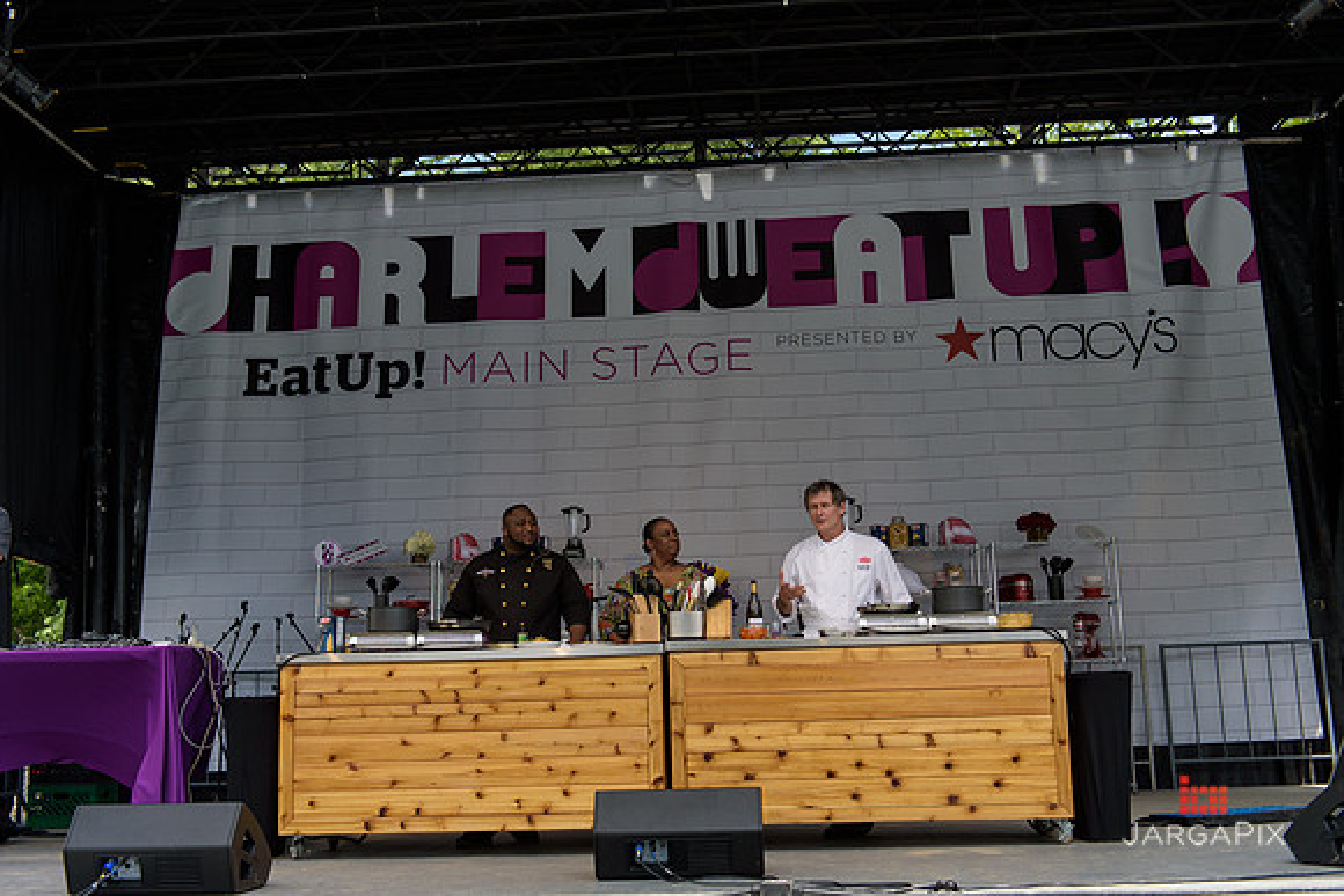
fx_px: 1494
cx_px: 672
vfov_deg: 33.4
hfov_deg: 48.4
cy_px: 448
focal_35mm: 40
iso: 200
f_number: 3.2
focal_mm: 40
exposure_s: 1/1250
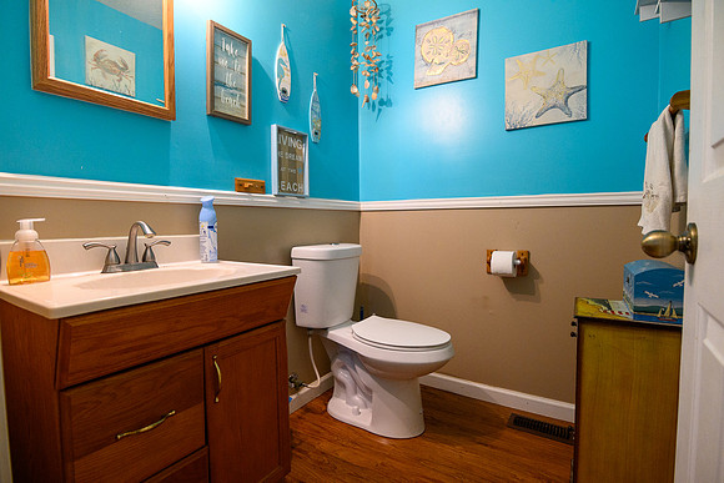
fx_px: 342
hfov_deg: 93.3
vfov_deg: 70.5
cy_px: 242
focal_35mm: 17
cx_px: 362
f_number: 4
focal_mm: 17
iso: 2500
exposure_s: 1/100
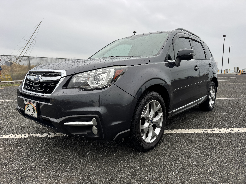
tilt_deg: -7.5
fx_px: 171
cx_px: 123
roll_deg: -0.1
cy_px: 92
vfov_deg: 56.8
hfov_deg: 71.6
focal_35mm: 24
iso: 80
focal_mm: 6.76
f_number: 1.78
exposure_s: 1/503
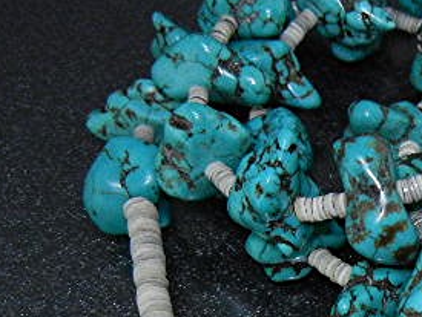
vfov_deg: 18.4
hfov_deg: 23.4
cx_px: 448
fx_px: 964
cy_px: 280
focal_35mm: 79
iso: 800
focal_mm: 6.2
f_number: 7.2
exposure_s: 1/30
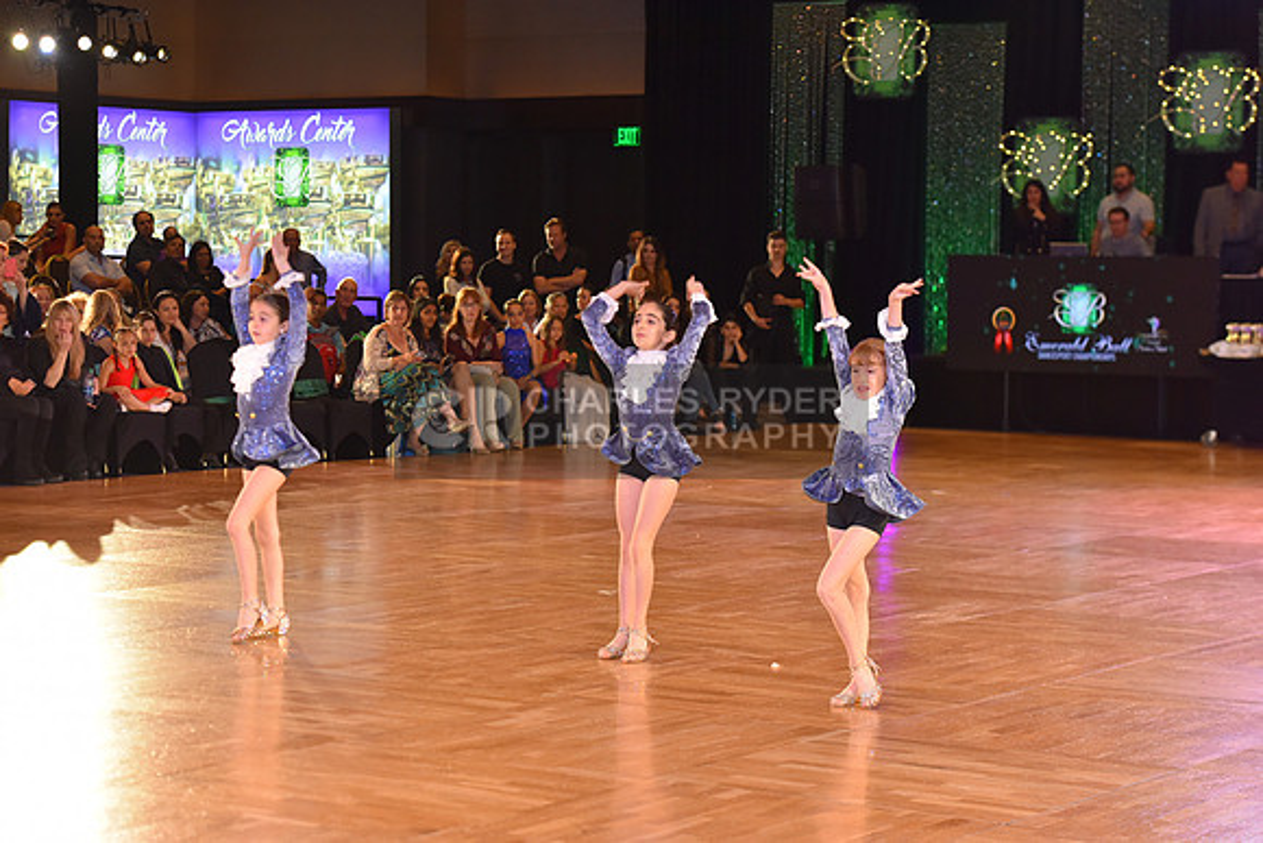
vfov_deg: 15.9
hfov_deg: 23.6
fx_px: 3018
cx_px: 632
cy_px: 422
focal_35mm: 86
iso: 2000
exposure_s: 1/250
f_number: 4.5
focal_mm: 86
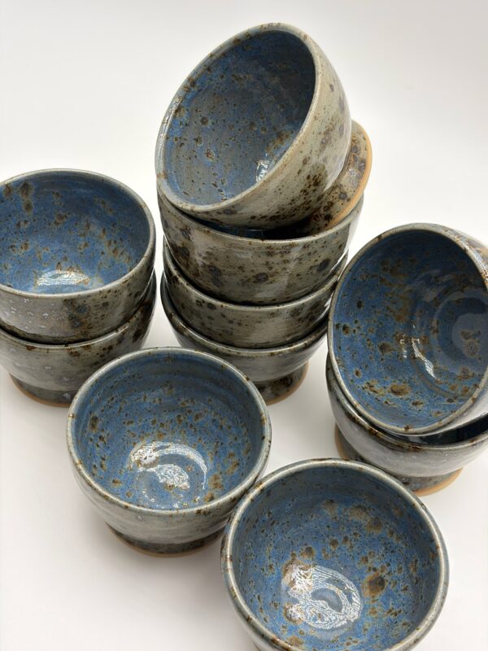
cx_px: 244
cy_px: 326
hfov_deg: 28.0
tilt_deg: -50.0
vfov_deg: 36.8
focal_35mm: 52
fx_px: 977
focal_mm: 5.96
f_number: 1.6
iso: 40
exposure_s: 1/444
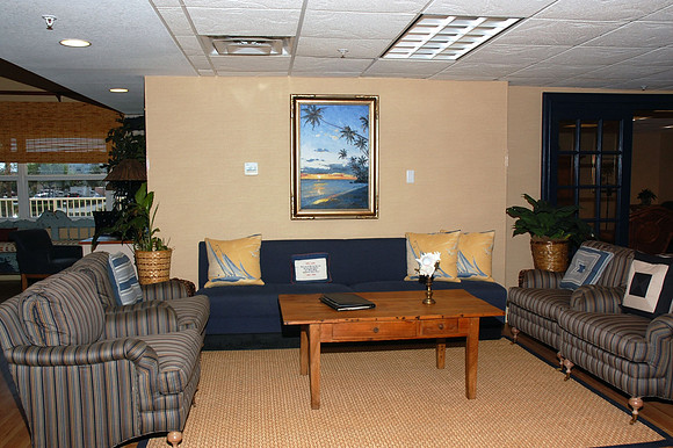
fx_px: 617
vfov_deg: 39.9
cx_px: 336
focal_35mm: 33
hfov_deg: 57.3
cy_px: 224
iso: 200
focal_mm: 22
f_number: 8
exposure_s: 1/125
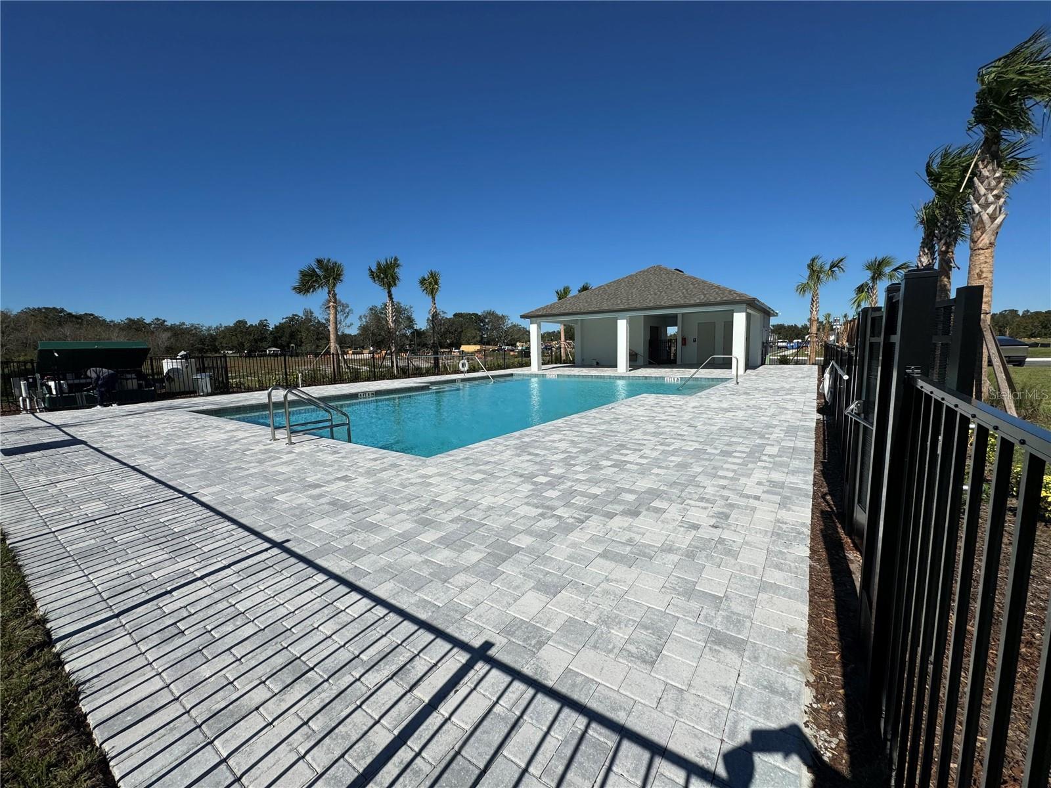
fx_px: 425
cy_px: 394
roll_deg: +0.9
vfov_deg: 85.7
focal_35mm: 14
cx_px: 526
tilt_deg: -6.5
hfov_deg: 102.1
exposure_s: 1/4630
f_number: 2.2
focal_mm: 2.22
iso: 32
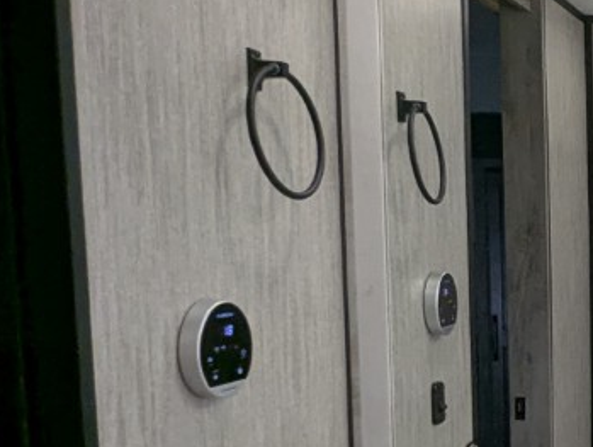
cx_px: 822
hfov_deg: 25.0
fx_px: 1098
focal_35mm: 64
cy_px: 367
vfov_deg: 22.6
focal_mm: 2.35
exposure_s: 1/214
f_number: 2.2
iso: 55
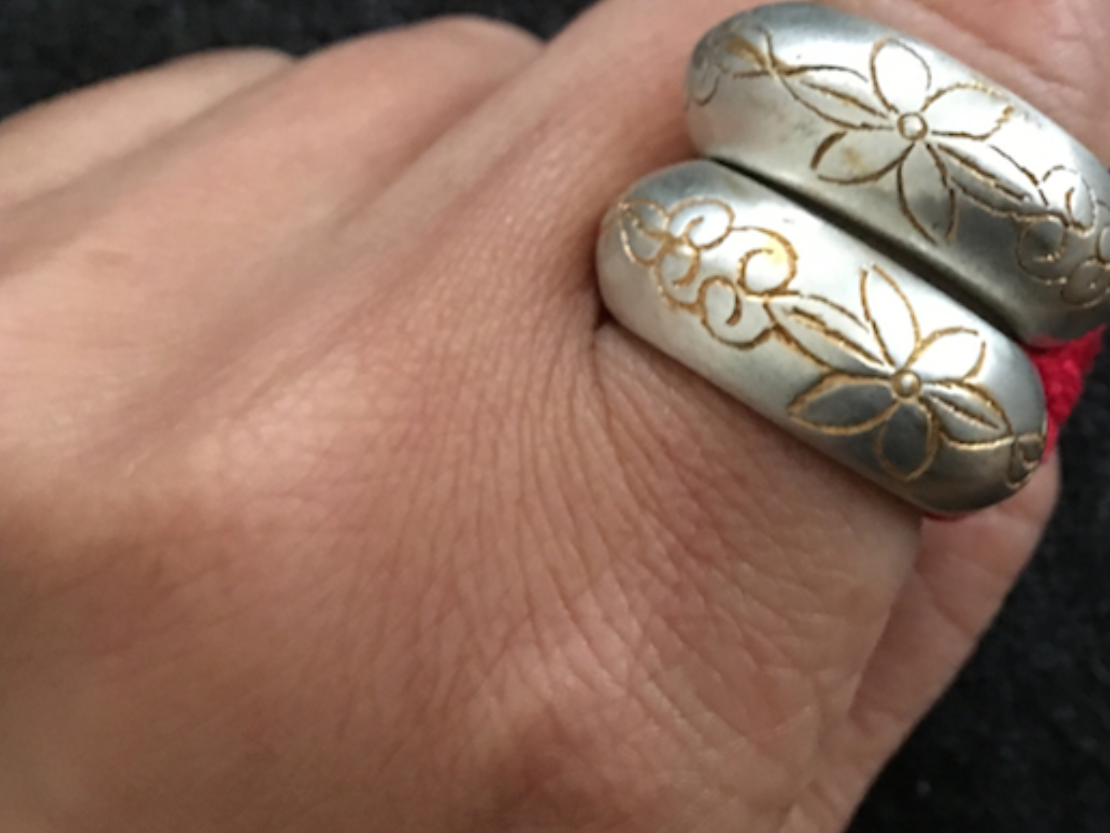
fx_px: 1732
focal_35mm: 54
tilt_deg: -82.0
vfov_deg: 26.4
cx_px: 942
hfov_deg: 34.1
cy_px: 144
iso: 80
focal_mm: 4.15
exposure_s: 1/4
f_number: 2.2
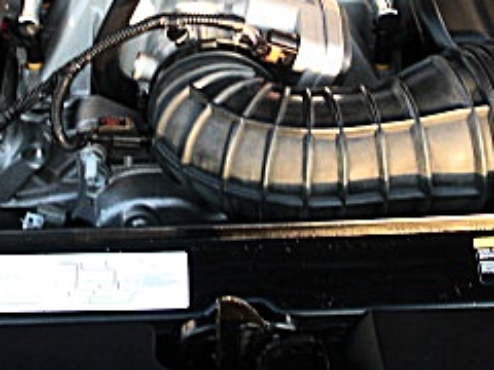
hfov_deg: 20.4
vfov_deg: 15.2
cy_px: 12
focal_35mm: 96
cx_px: 249
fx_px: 1370
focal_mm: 6.3
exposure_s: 1/80
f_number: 2.8
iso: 100
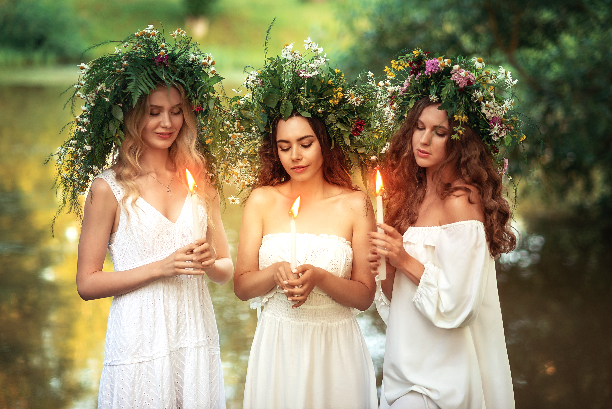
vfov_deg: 16.1
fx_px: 1445
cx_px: 306
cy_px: 204
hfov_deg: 23.9
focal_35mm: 85
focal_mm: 85
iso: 100
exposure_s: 1/250
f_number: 2.2
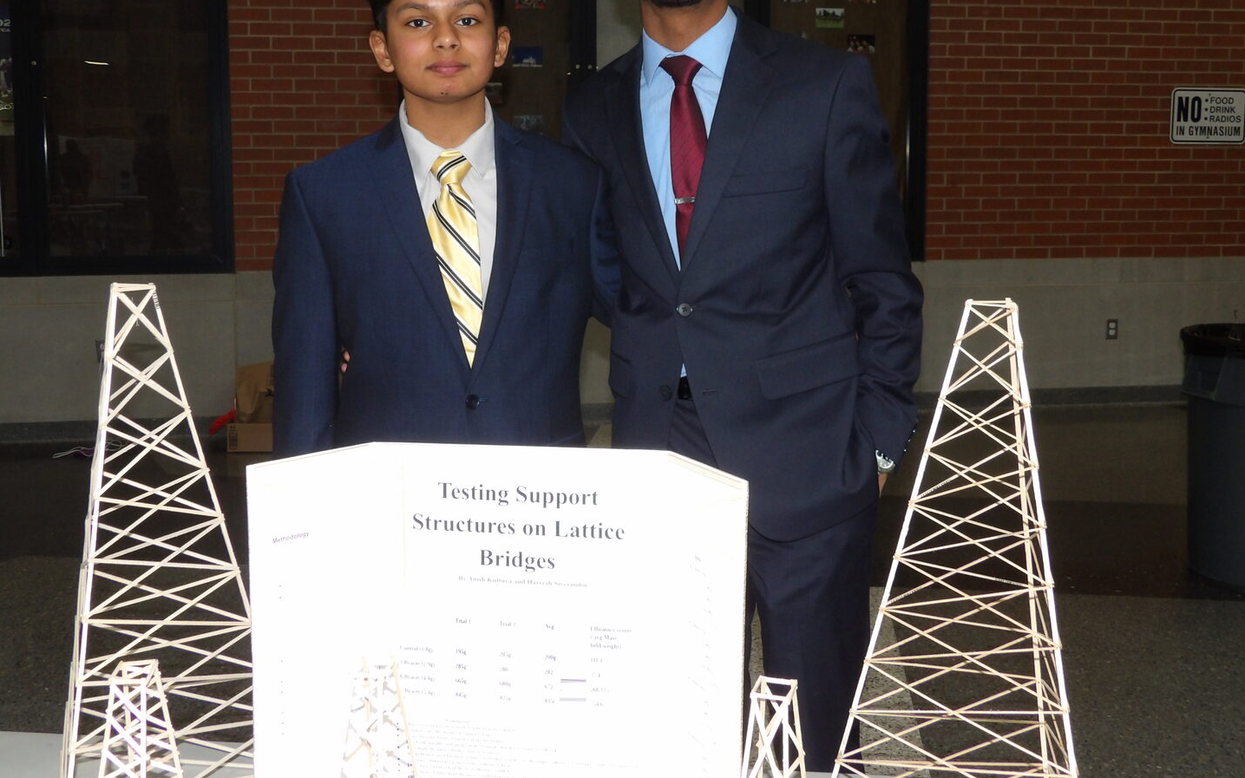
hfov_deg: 50.4
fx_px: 1323
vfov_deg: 32.6
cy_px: 290
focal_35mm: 39
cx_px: 598
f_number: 3.6
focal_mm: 5.9
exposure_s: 1/33
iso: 200
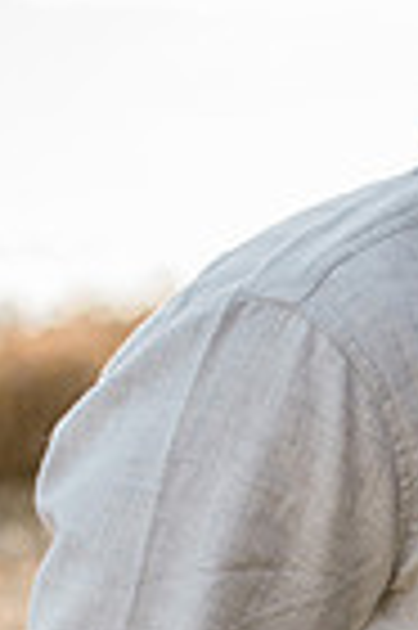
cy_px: 950
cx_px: 656
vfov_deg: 10.6
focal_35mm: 187
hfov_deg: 7.2
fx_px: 3265
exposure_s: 1/640
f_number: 3.2
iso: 200
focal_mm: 58
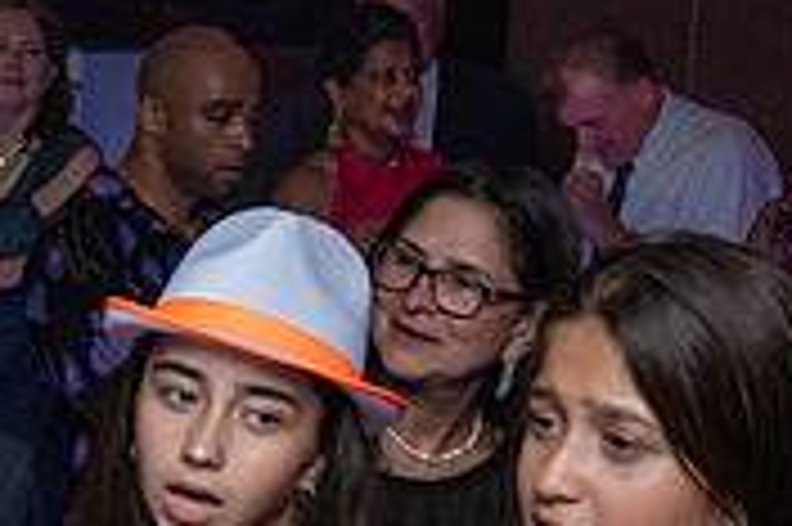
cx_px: -244
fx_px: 2440
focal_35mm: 111
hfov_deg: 17.3
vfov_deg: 12.2
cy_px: 514
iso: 2000
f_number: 5.6
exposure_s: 1/200
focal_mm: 24
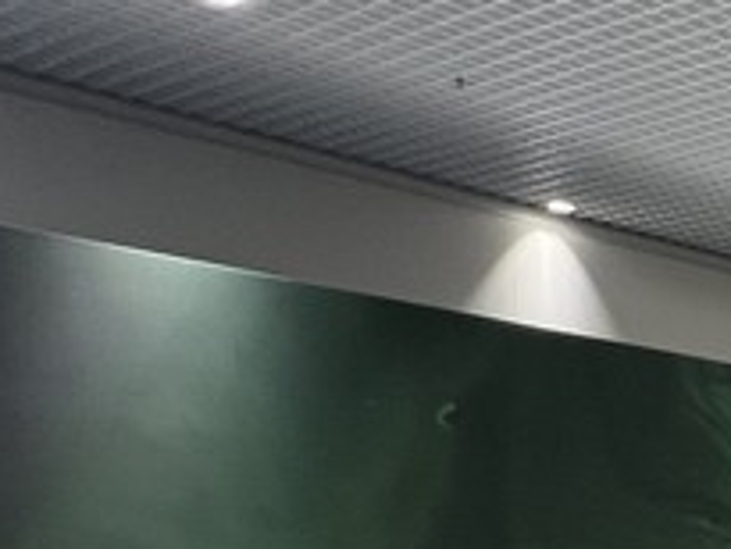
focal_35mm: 65
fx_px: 1373
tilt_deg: -2.4
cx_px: 1498
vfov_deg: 20.9
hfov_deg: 18.3
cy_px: 681
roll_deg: +0.0
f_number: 1.8
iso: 160
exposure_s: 1/99
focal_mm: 1.57
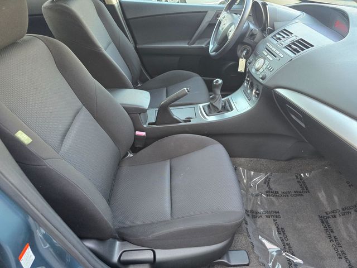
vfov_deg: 58.9
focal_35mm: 23
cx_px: 178
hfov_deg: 73.9
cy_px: 134
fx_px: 237
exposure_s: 1/120
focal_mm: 6.3
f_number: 1.7
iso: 500
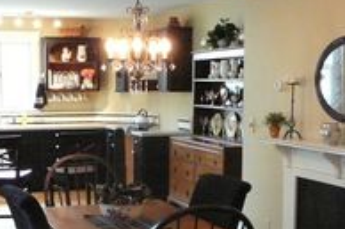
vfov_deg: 19.6
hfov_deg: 29.2
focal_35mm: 69
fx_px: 661
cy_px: 169
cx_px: 146
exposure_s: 1/50
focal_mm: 5.2
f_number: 2.8
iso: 800
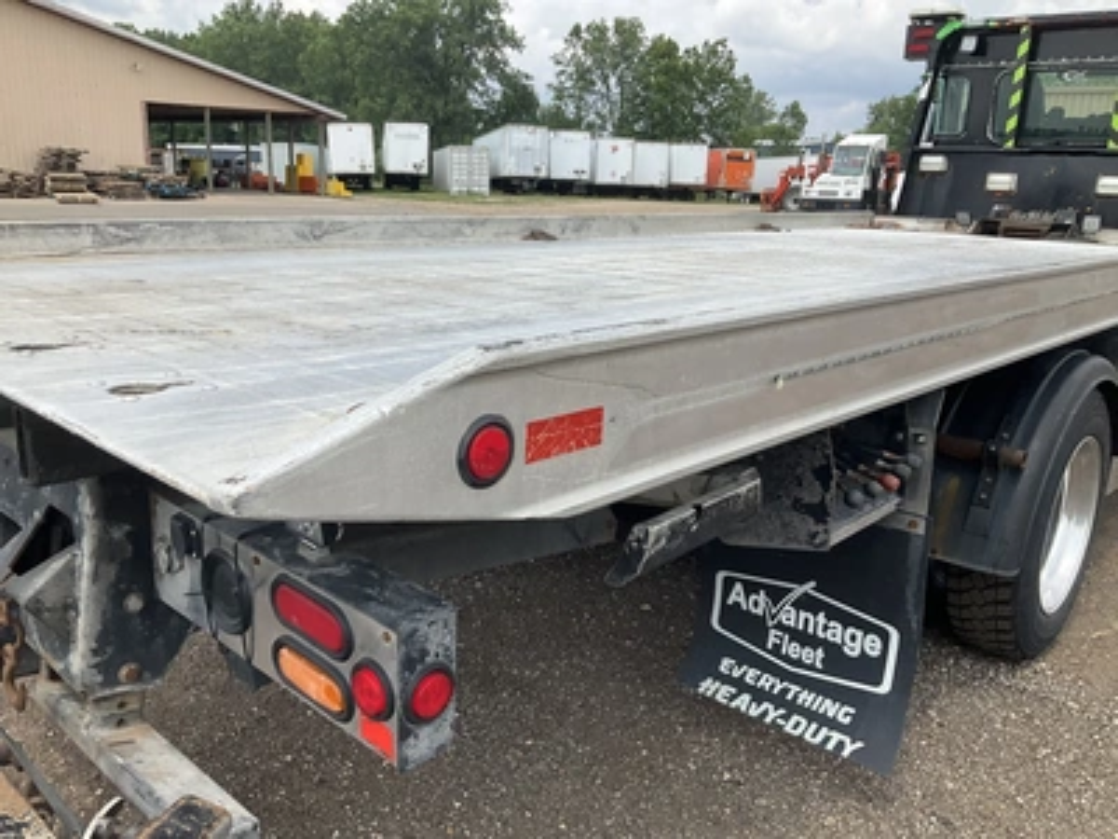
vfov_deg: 48.2
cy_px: 420
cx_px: 559
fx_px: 937
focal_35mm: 29
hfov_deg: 61.7
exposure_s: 1/1144
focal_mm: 3
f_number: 1.8
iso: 25
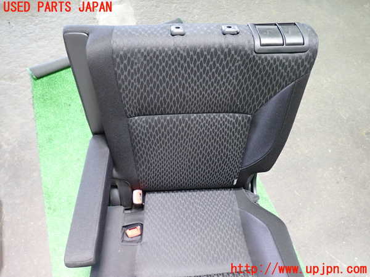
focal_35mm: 25
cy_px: 138
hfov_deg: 69.4
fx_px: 267
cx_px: 185
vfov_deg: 54.9
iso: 400
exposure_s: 1/30
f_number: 2
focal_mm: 4.5
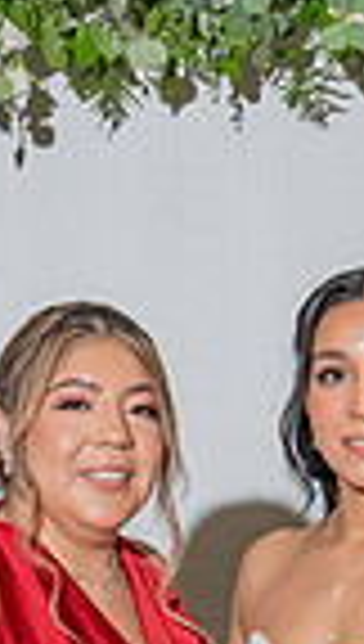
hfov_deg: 6.0
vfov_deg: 10.2
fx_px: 3499
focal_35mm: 205
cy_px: 951
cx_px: 162
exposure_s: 1/200
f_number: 5.6
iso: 800
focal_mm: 39
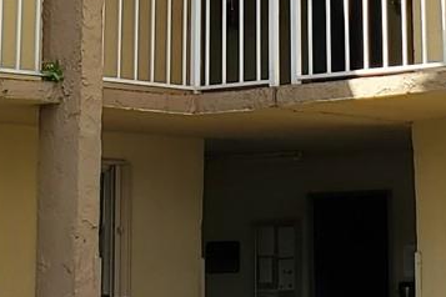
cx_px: 244
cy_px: -220
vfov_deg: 8.5
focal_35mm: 155
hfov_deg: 13.2
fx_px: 1920
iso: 50
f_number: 2.4
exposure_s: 1/531
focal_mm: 4.3
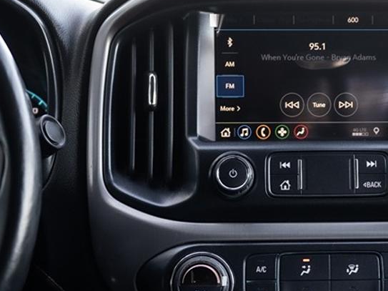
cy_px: 188
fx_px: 1053
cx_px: 308
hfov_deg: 20.6
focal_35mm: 94
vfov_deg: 15.7
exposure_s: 1/60
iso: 320
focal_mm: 29
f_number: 2.8
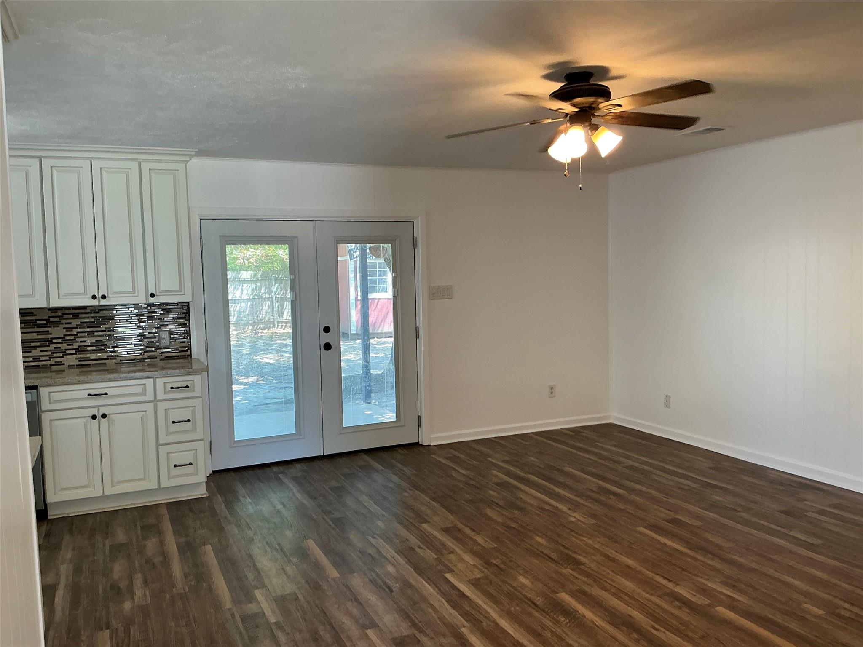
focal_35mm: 28
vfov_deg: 49.7
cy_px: 324
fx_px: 698
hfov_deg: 63.4
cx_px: 432
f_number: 1.8
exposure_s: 1/60
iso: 80
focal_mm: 3
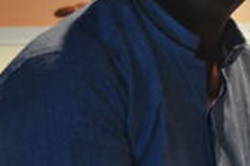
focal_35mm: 304
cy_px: 29
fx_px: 2107
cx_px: 438
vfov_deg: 4.5
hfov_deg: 6.6
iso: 800
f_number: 5
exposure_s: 1/50
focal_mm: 56
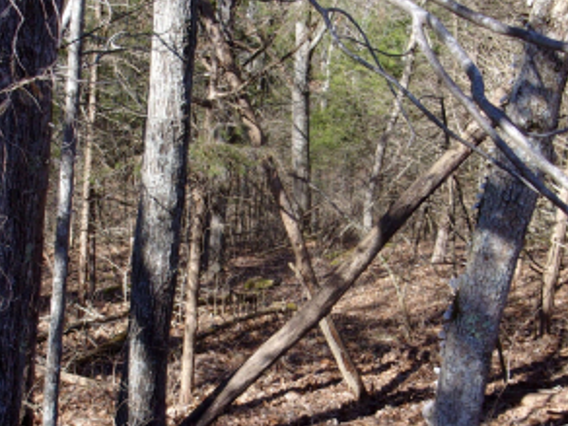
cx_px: 351
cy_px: 270
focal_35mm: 64
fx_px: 1050
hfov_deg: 30.2
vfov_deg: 22.9
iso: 80
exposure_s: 1/220
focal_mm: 5.1
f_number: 3.9
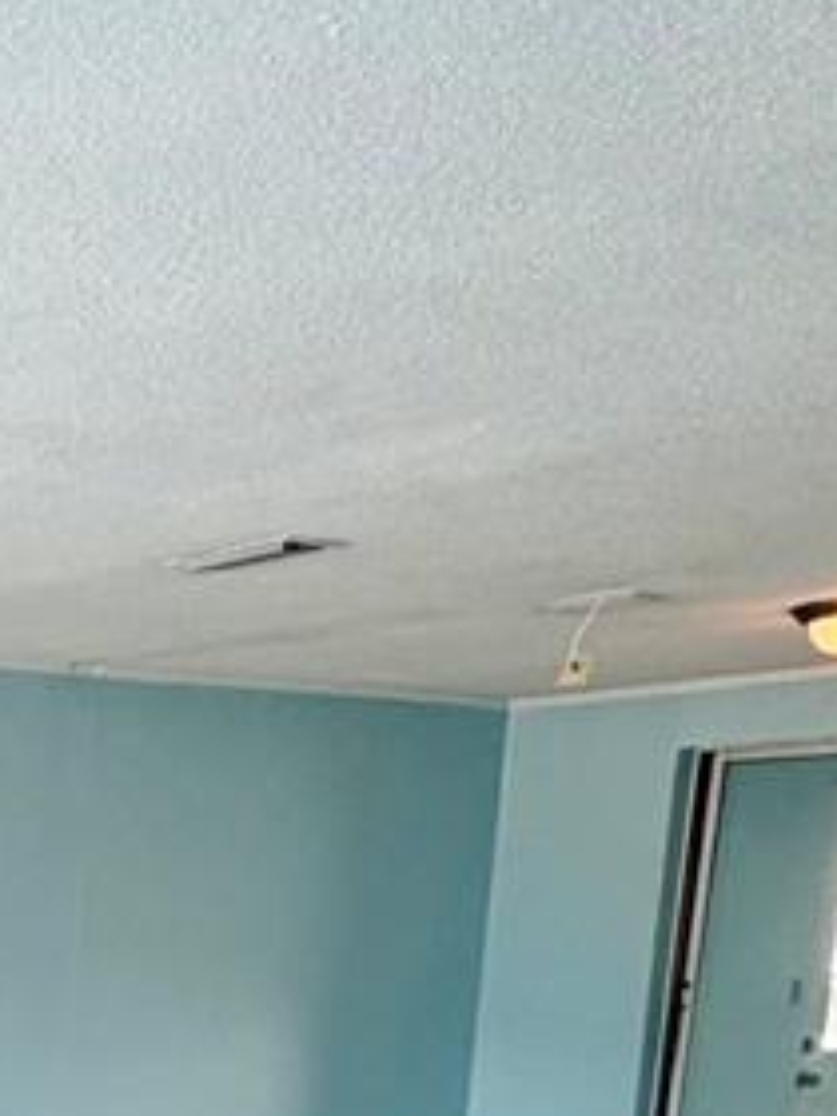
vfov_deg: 28.2
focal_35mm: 60
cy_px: 1331
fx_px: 1934
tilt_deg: -11.7
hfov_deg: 20.0
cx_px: -522
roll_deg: -0.1
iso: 125
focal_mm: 2.22
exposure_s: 1/121
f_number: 2.2
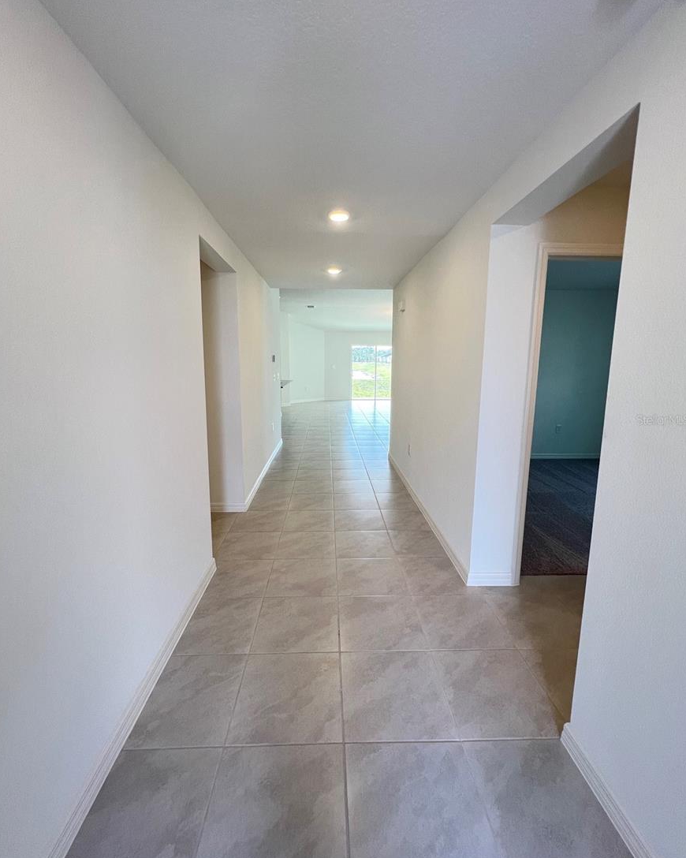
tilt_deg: -8.7
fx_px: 355
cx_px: 337
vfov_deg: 100.7
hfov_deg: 88.0
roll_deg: +0.2
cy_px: 420
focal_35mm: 14
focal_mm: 1.57
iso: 100
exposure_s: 1/120
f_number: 1.8
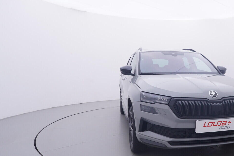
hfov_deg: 54.0
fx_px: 219
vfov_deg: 39.2
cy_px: 79
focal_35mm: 34
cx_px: 170
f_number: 5
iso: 200
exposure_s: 1/80
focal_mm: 15
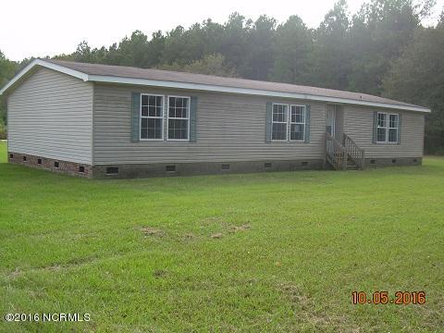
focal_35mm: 38
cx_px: 222
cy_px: 166
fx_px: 487
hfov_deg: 49.0
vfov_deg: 37.7
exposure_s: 1/105
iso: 50
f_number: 4.6
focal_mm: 6.3
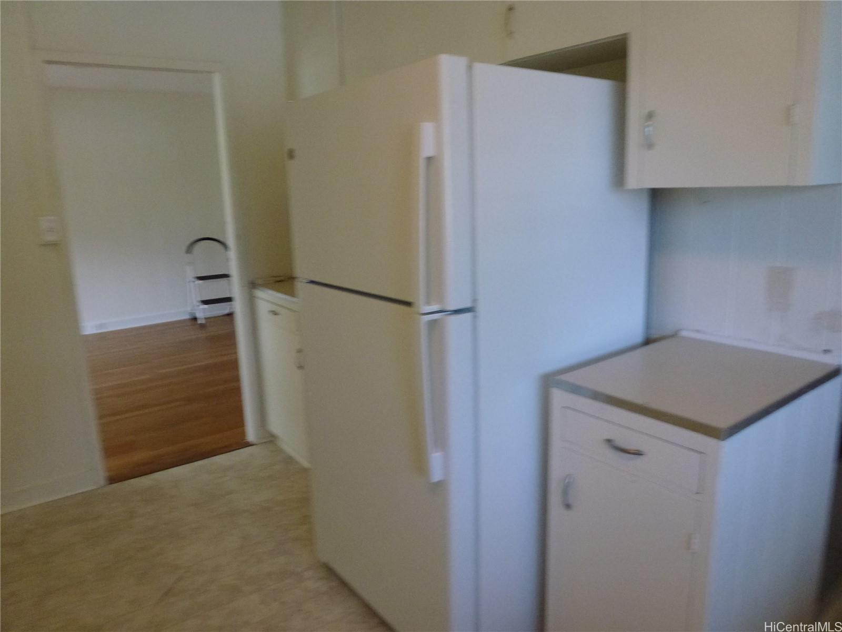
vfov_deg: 56.8
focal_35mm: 24
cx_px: 421
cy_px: 316
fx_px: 584
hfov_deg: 71.6
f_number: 3.3
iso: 320
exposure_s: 1/60
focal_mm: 4.3
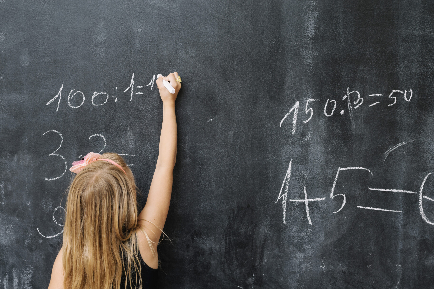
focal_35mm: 50
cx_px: 217
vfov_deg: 27.0
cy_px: 144
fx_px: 603
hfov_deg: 39.6
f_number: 5
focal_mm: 50
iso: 250
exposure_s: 1/160
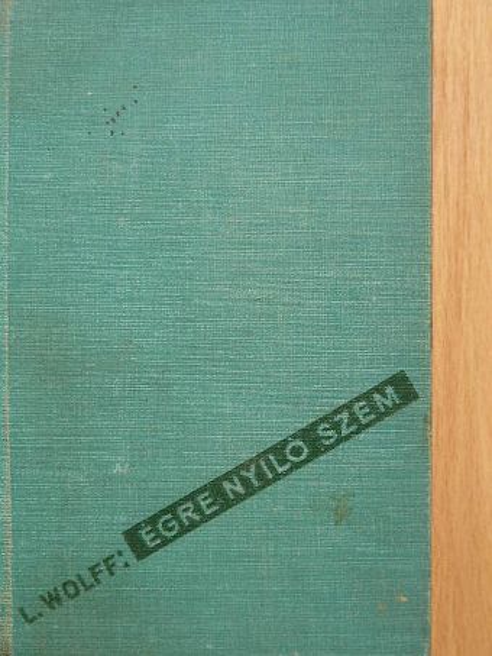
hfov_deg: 14.9
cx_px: 246
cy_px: 328
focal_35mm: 99
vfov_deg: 19.8
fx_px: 1875
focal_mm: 16.5
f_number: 3.5
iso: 164
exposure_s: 1/30
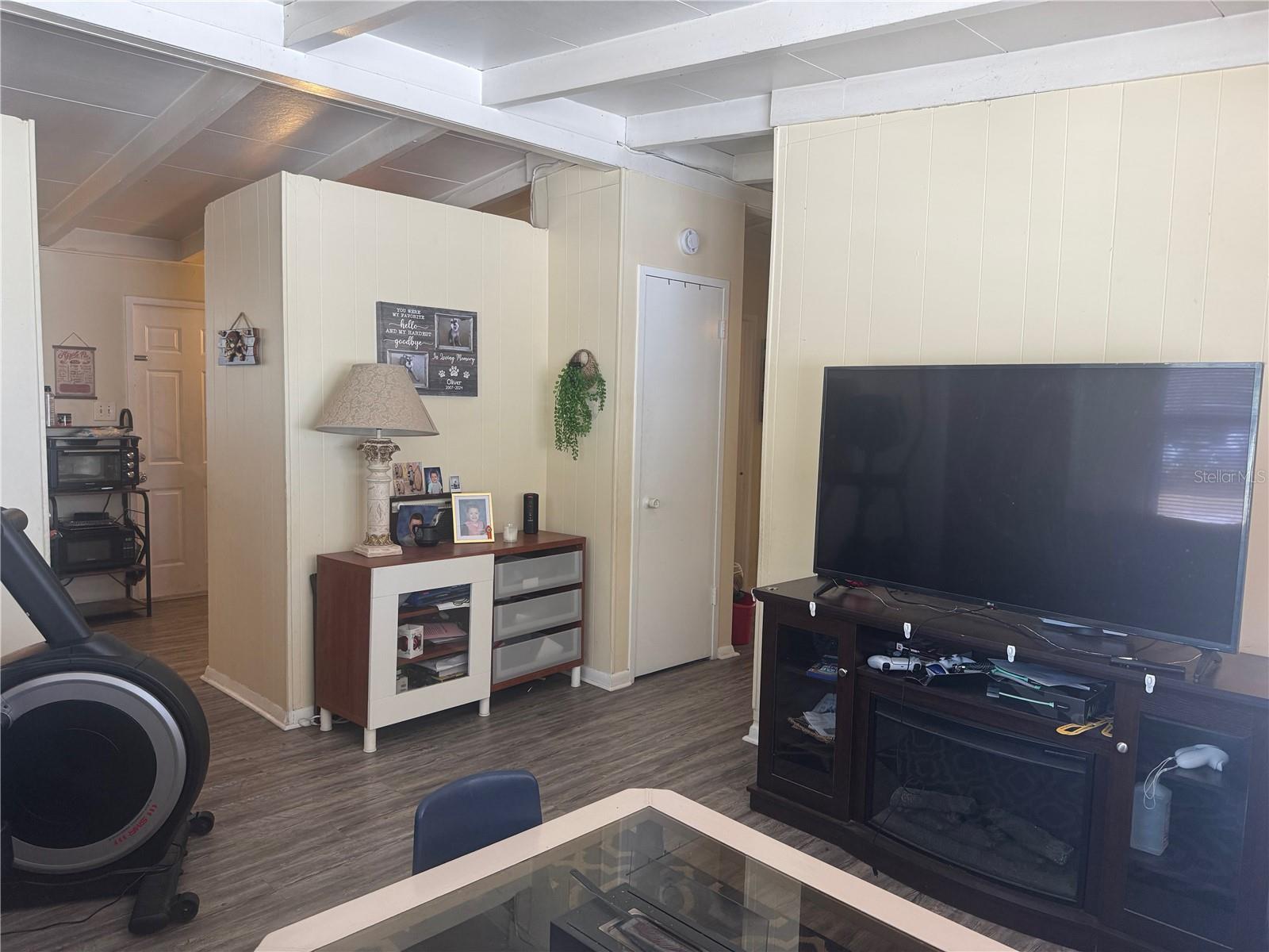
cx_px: 634
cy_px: 476
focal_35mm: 24
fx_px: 880
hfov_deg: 71.6
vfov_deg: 56.8
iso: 200
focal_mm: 6.76
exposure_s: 1/120
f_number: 1.78
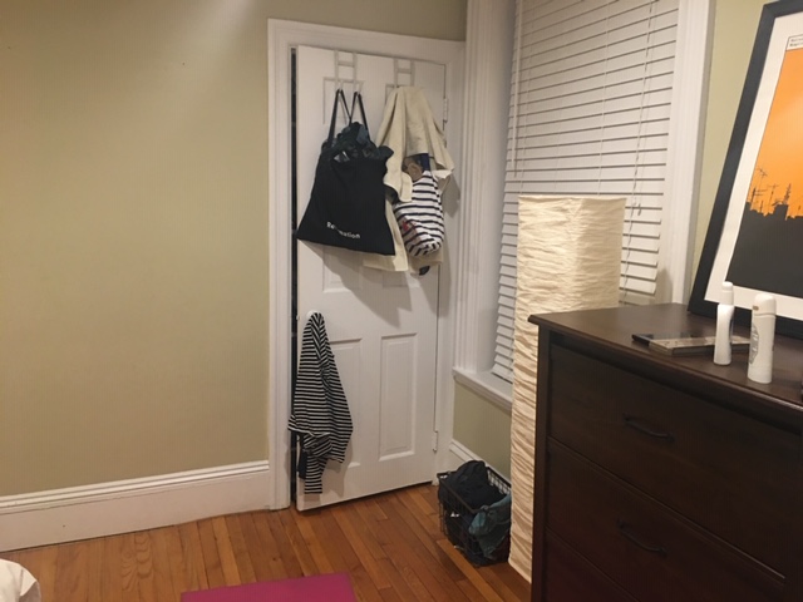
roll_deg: -1.6
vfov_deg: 48.2
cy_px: 301
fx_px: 673
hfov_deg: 61.7
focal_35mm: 29
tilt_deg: -8.1
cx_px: 402
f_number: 2.2
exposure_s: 1/8
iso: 80
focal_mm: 4.15
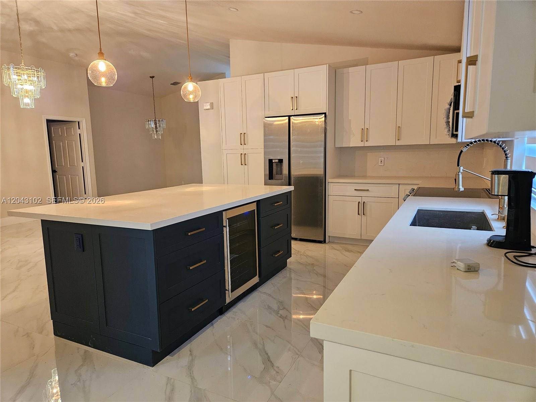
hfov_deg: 73.9
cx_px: 268
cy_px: 201
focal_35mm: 23
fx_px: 356
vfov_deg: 58.9
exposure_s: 1/120
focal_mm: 5.4
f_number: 1.8
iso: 1000
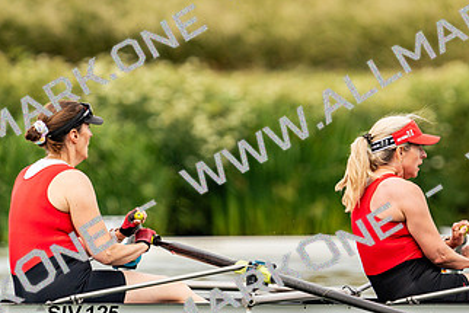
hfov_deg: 2.1
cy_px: 199
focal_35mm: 965
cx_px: 360
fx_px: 12577
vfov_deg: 1.4
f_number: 6.3
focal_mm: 535
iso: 320
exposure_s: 1/2000
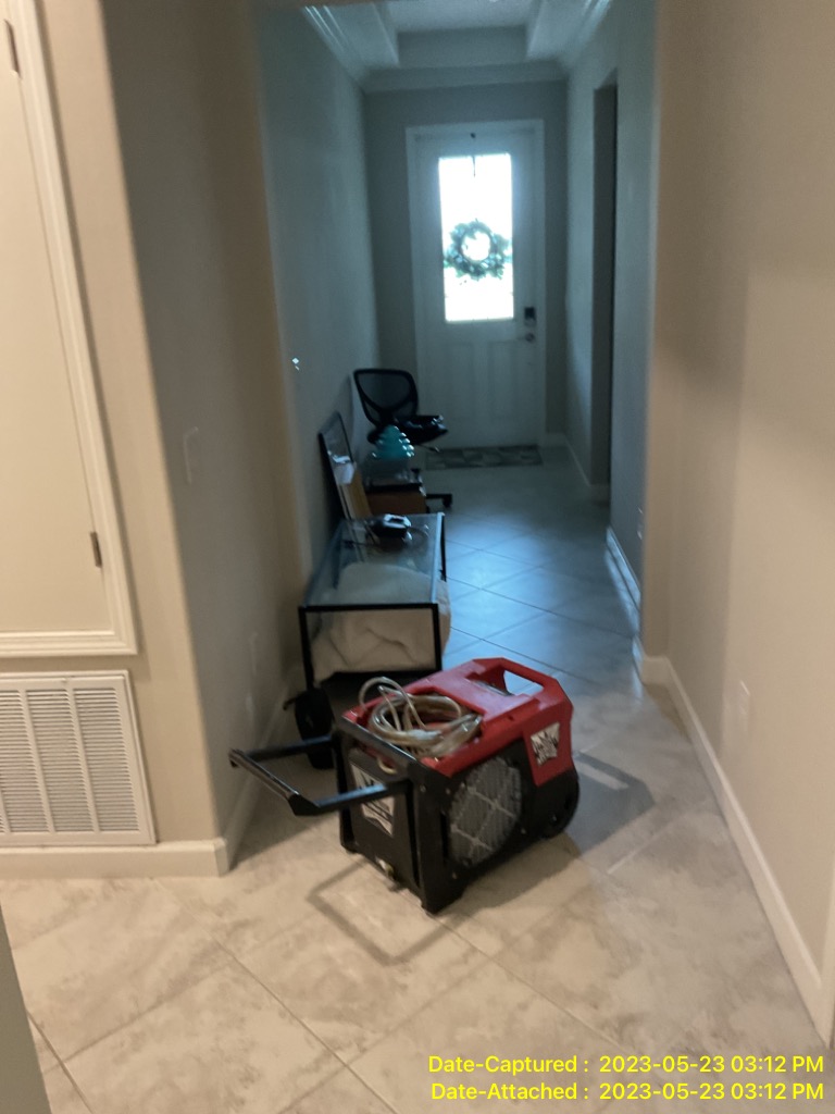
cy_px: 557
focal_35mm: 29
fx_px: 933
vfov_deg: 61.7
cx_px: 418
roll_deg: +1.2
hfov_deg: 48.2
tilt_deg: -17.7
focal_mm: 3
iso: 320
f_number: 1.8
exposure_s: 1/40
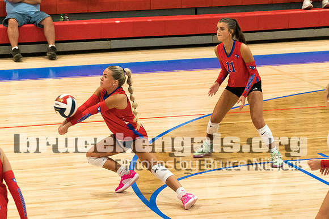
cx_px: 122
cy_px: 149
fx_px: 1809
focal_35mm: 198
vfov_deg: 6.9
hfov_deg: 10.4
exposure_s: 1/1000
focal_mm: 82
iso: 3200
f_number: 2.8
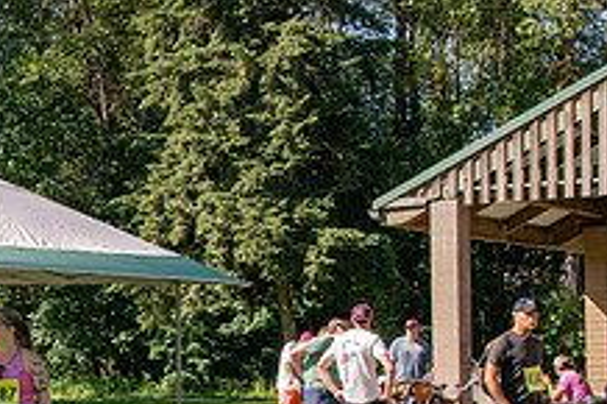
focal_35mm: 96
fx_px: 1617
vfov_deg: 14.0
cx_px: -167
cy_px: 421
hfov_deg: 19.7
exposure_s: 1/400
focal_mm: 24
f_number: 6.3
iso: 320
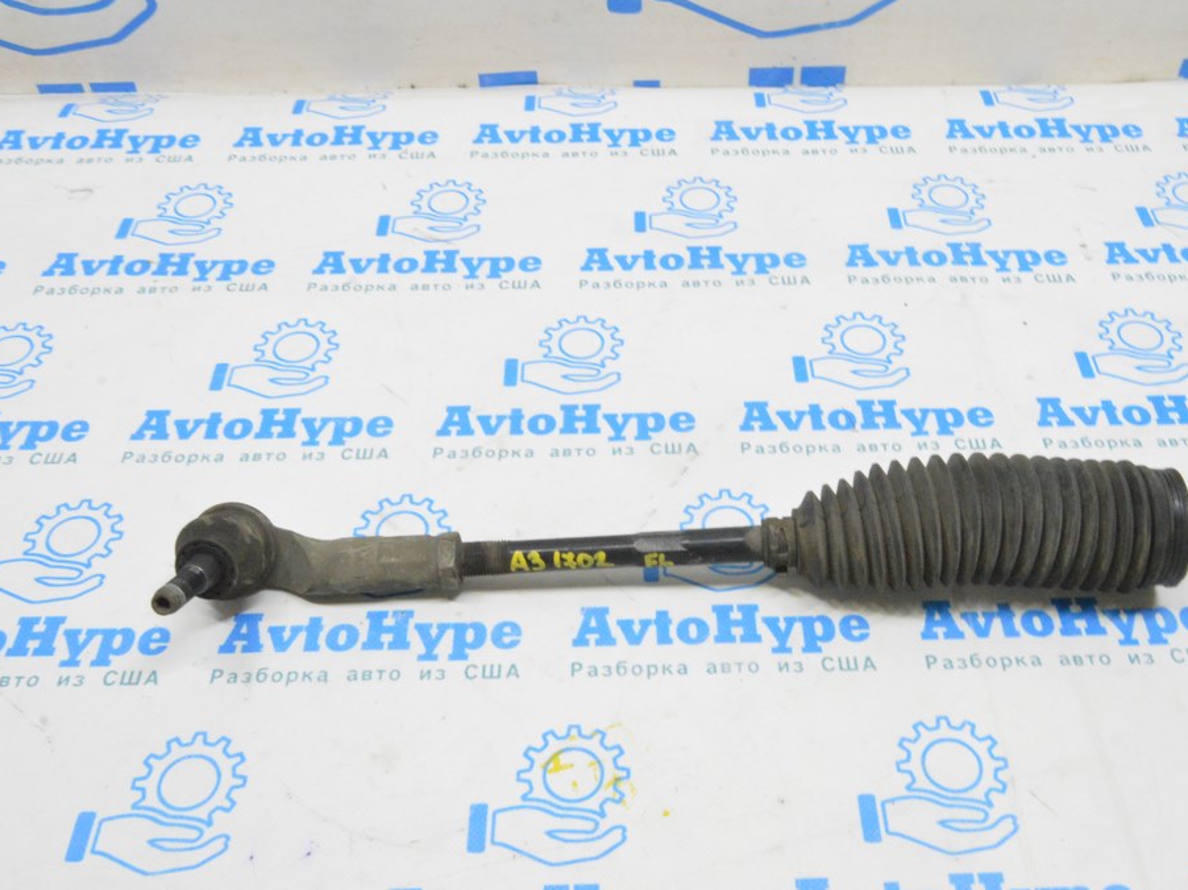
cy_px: 443
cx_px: 659
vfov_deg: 39.6
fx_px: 1235
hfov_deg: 51.3
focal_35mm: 36
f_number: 20
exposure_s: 1/15
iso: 6400
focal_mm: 22
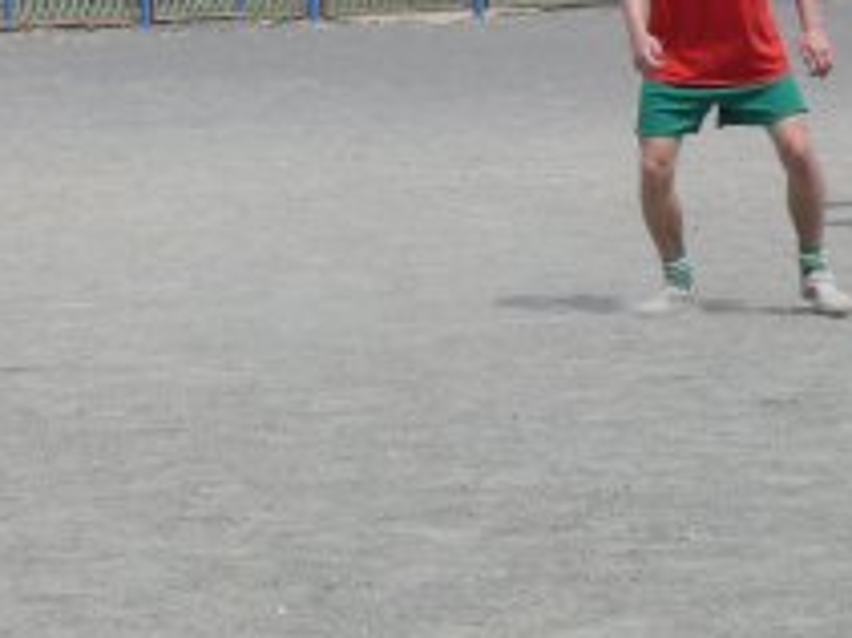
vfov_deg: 6.9
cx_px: 93
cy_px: 170
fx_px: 5289
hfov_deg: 9.2
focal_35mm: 215
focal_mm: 11.9
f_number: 6.3
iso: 100
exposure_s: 1/500
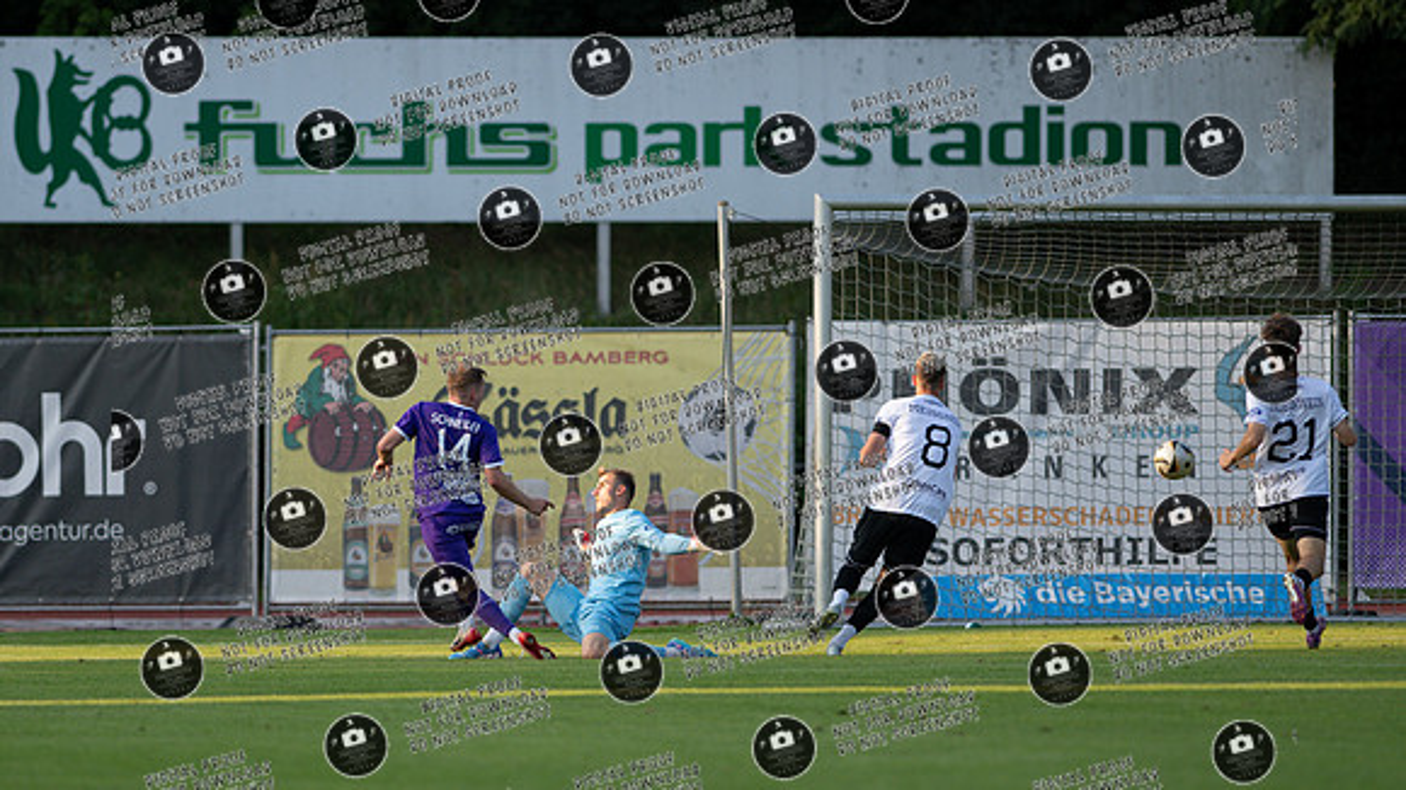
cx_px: 498
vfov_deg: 2.3
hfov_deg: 4.1
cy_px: 461
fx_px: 19407
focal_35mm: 521
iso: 400
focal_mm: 300
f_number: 3.2
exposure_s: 1/1600
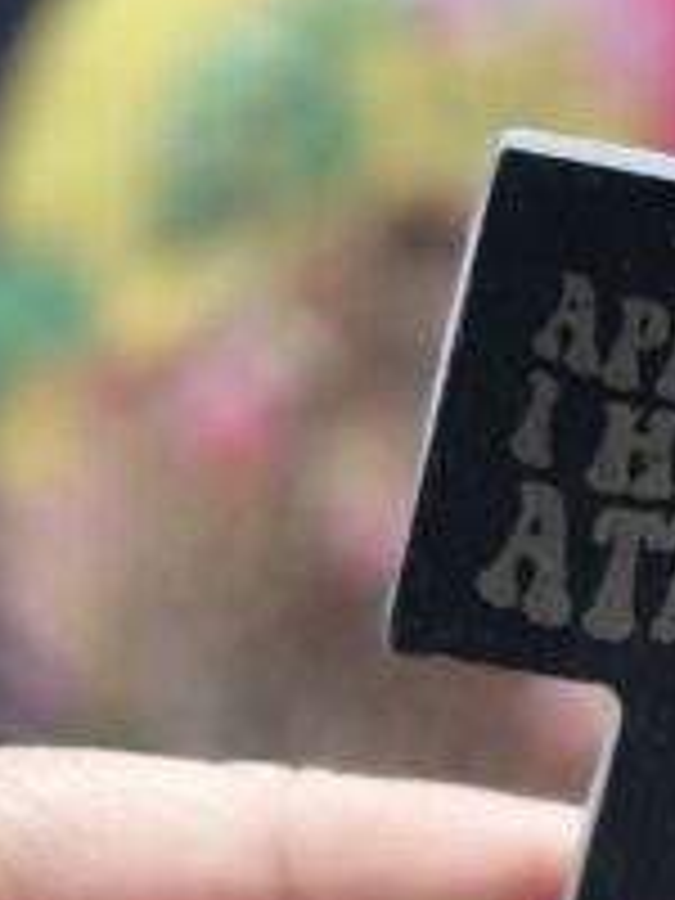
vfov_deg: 11.4
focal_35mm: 173
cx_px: 675
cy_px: 812
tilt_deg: -27.4
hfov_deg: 8.5
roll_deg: +0.3
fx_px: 4498
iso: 125
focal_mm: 6
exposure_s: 1/122
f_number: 2
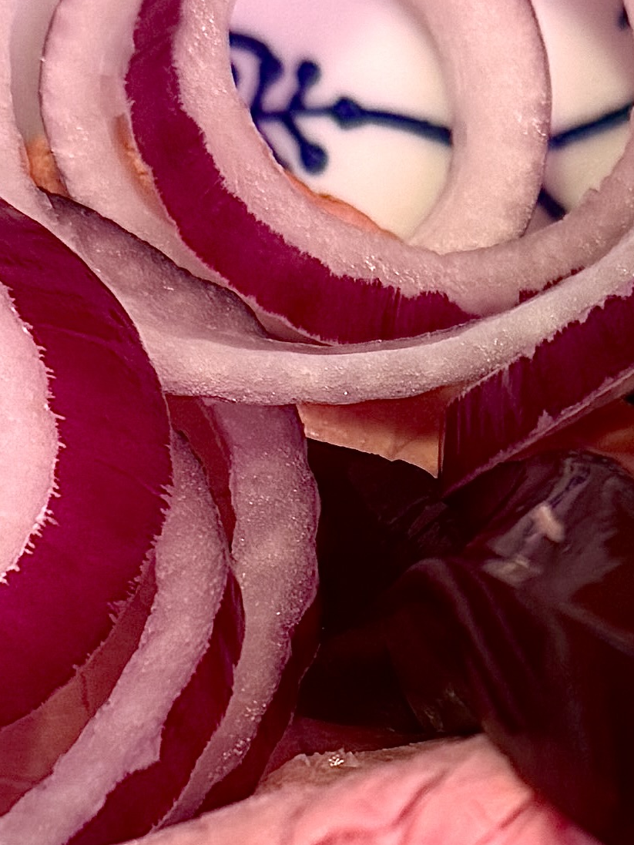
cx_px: 696
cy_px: 978
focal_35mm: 125
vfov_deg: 15.3
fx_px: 3052
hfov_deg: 11.7
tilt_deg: -78.9
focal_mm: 6.76
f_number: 1.78
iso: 160
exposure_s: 1/100
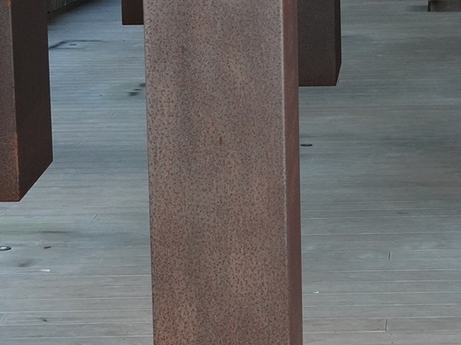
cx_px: 439
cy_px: 2
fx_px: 1638
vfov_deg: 11.9
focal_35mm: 123
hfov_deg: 15.8
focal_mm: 35
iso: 3200
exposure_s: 1/100
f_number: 11
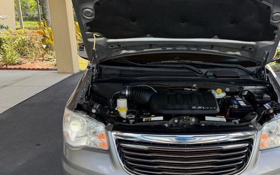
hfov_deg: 54.4
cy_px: 99
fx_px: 267
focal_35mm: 35
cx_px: 181
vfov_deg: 36.3
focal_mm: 6.76
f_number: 1.78
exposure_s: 1/517
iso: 100
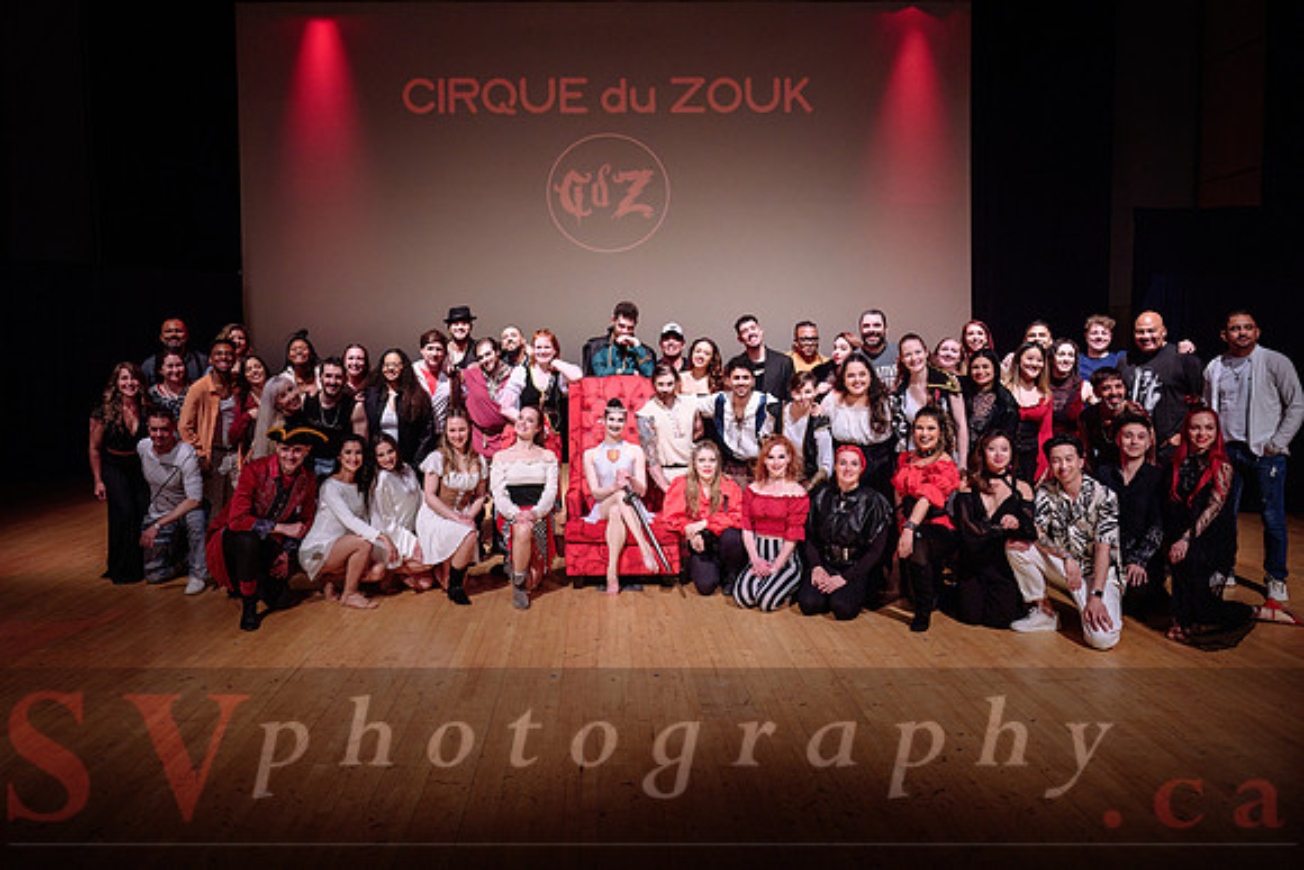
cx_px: 623
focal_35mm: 26
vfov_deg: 49.4
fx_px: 945
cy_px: 403
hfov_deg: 69.2
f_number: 4.5
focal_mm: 24
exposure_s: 1/125
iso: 2000
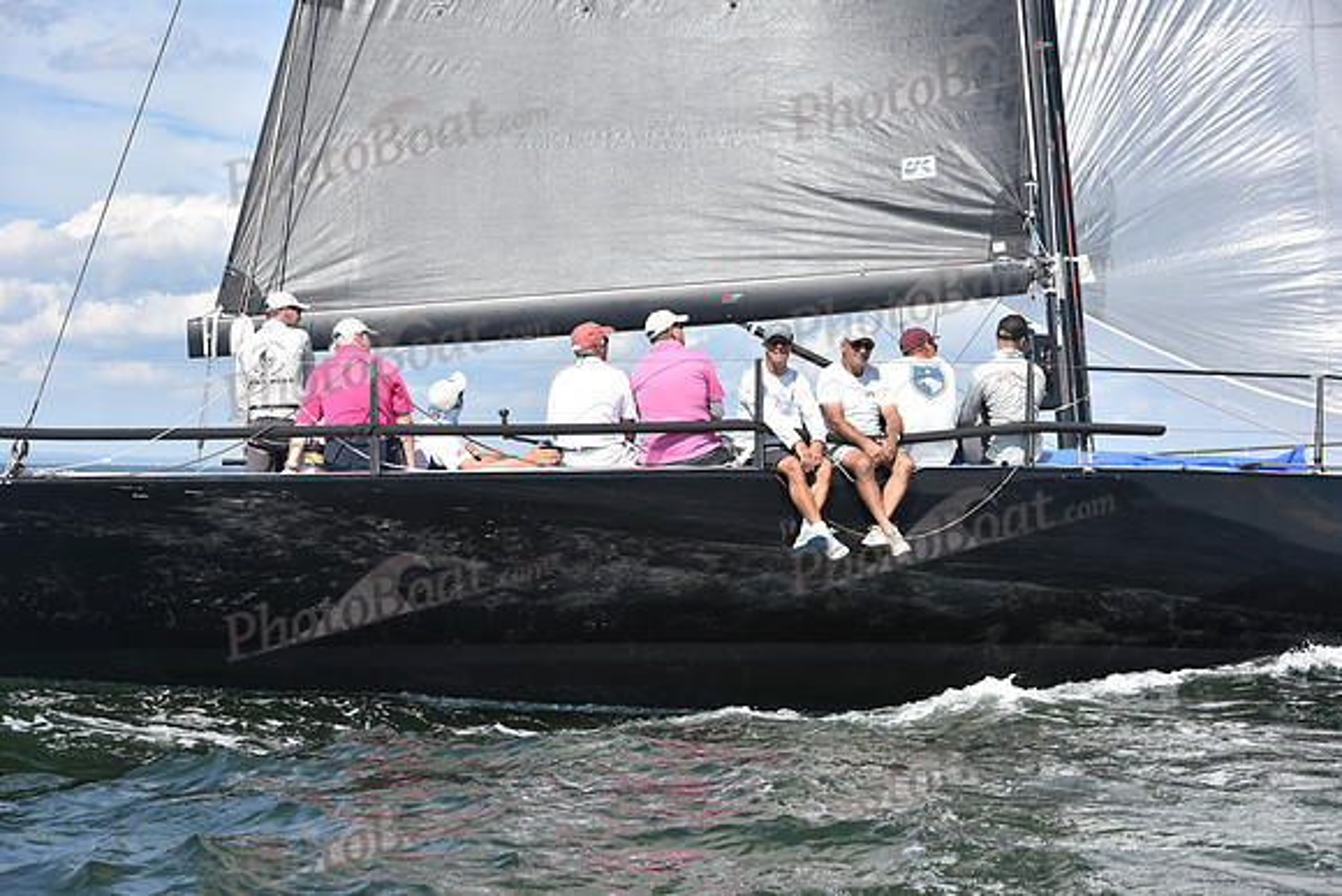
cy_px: 448
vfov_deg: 19.5
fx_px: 2610
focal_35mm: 70
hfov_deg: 28.8
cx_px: 671
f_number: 6.3
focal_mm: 70
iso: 320
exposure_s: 1/1250
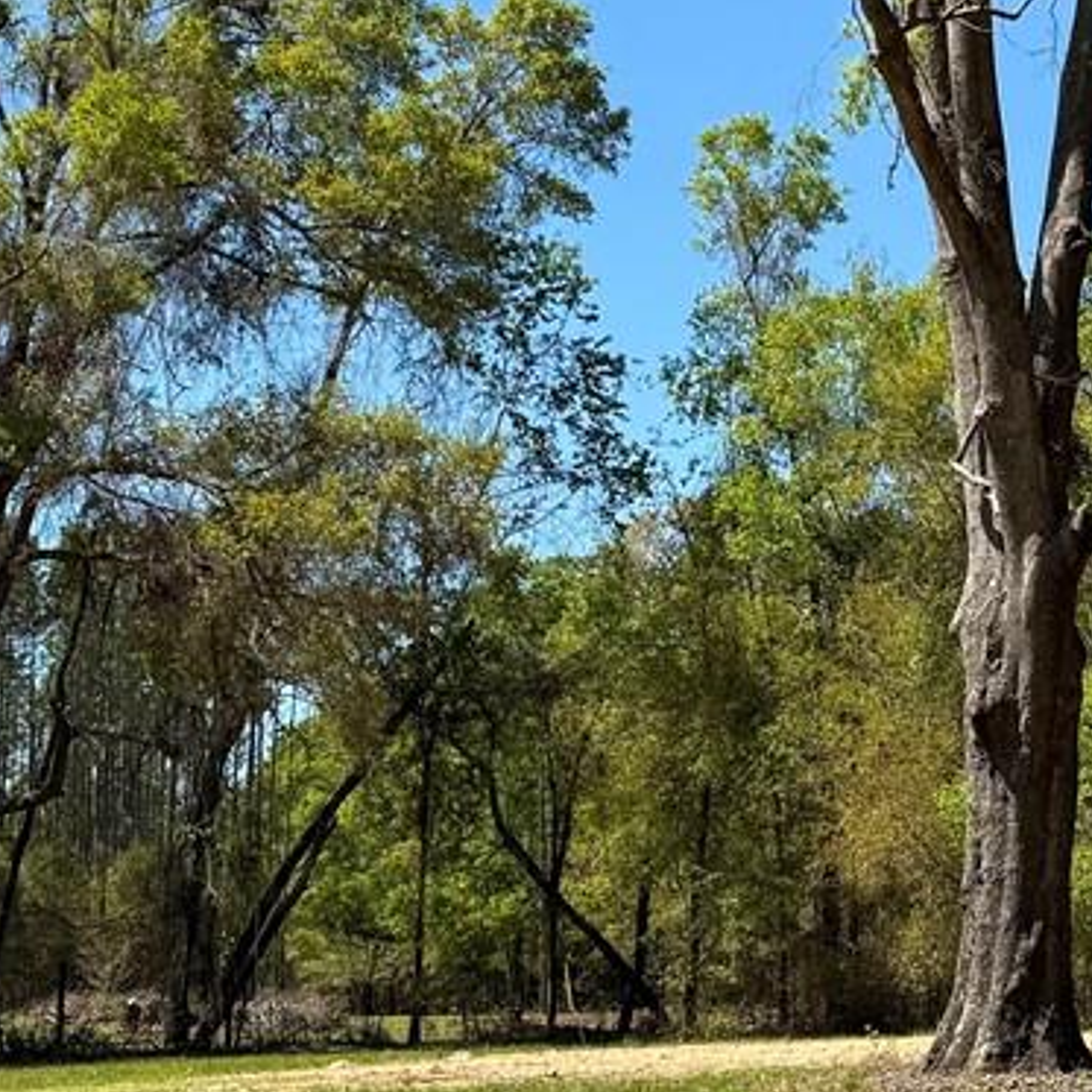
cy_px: 673
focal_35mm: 91
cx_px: 984
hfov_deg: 18.8
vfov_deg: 19.1
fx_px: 3248
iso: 80
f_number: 1.78
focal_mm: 6.76
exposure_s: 1/3145
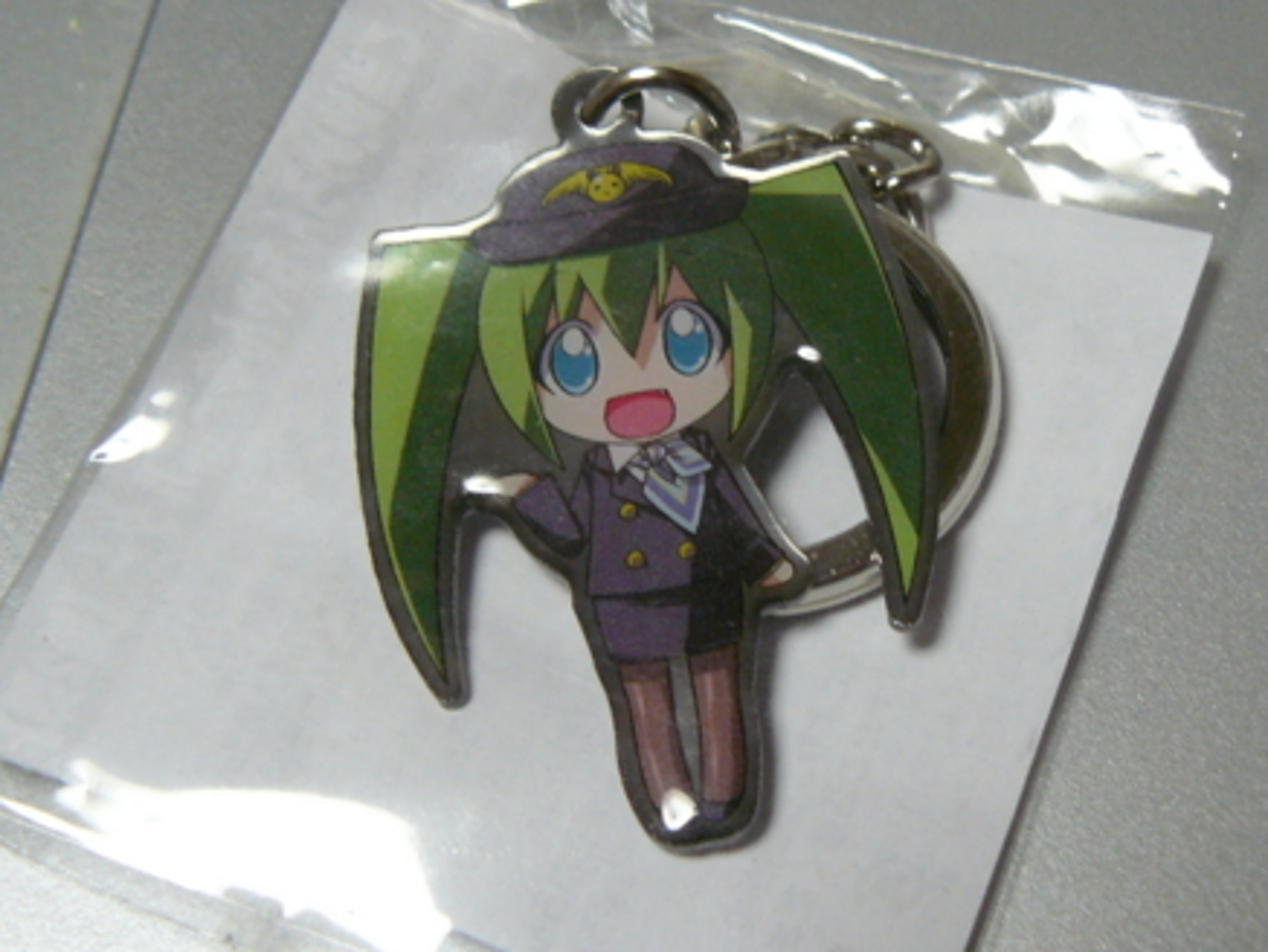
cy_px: 511
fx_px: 3261
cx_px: 624
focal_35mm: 89
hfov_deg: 22.0
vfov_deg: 16.6
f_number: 2.8
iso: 200
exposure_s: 1/8
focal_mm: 8.9
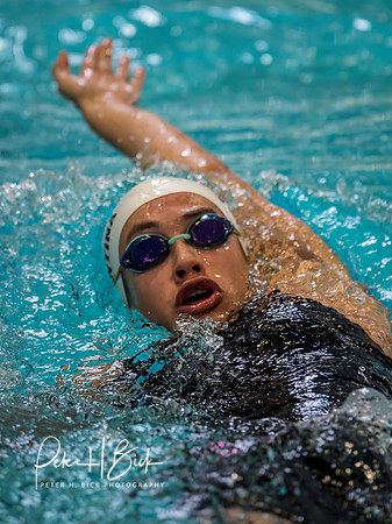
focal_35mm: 401
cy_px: 262
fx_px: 6060
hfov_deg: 3.7
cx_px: 196
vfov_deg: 4.9
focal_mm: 200
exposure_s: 1/1000
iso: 1600
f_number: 2.8
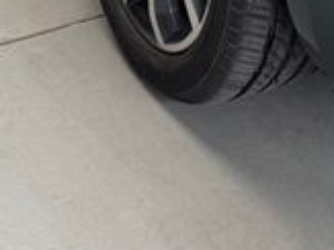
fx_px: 1456
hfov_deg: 12.7
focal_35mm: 151
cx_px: 410
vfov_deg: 8.5
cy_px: -449
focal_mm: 6.76
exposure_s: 1/60
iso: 320
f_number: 1.78
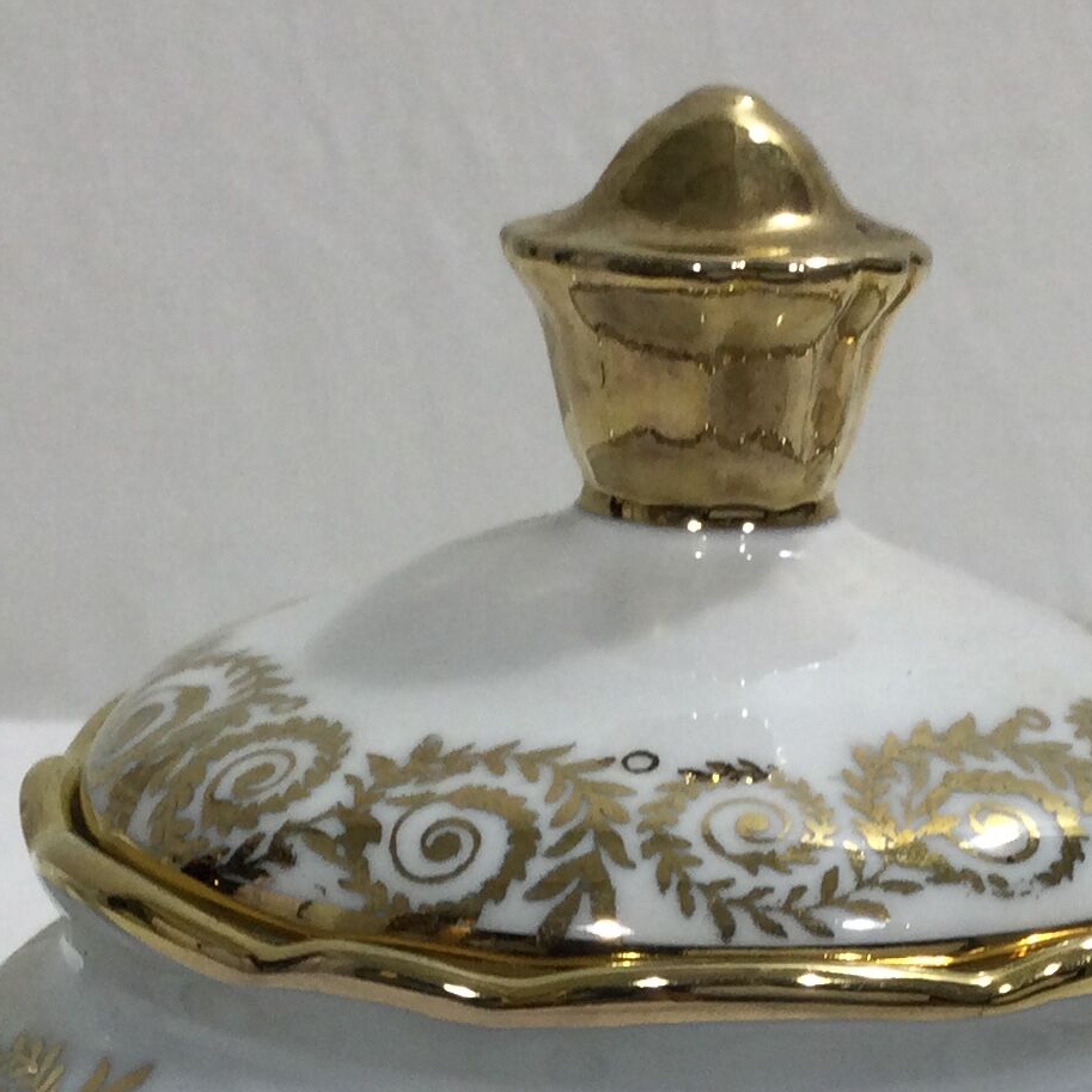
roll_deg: +1.1
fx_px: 3498
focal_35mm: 98
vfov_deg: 17.1
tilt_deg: -21.2
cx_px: 736
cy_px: 1252
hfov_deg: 17.7
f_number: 2.4
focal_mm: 3.3
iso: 25
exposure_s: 1/50
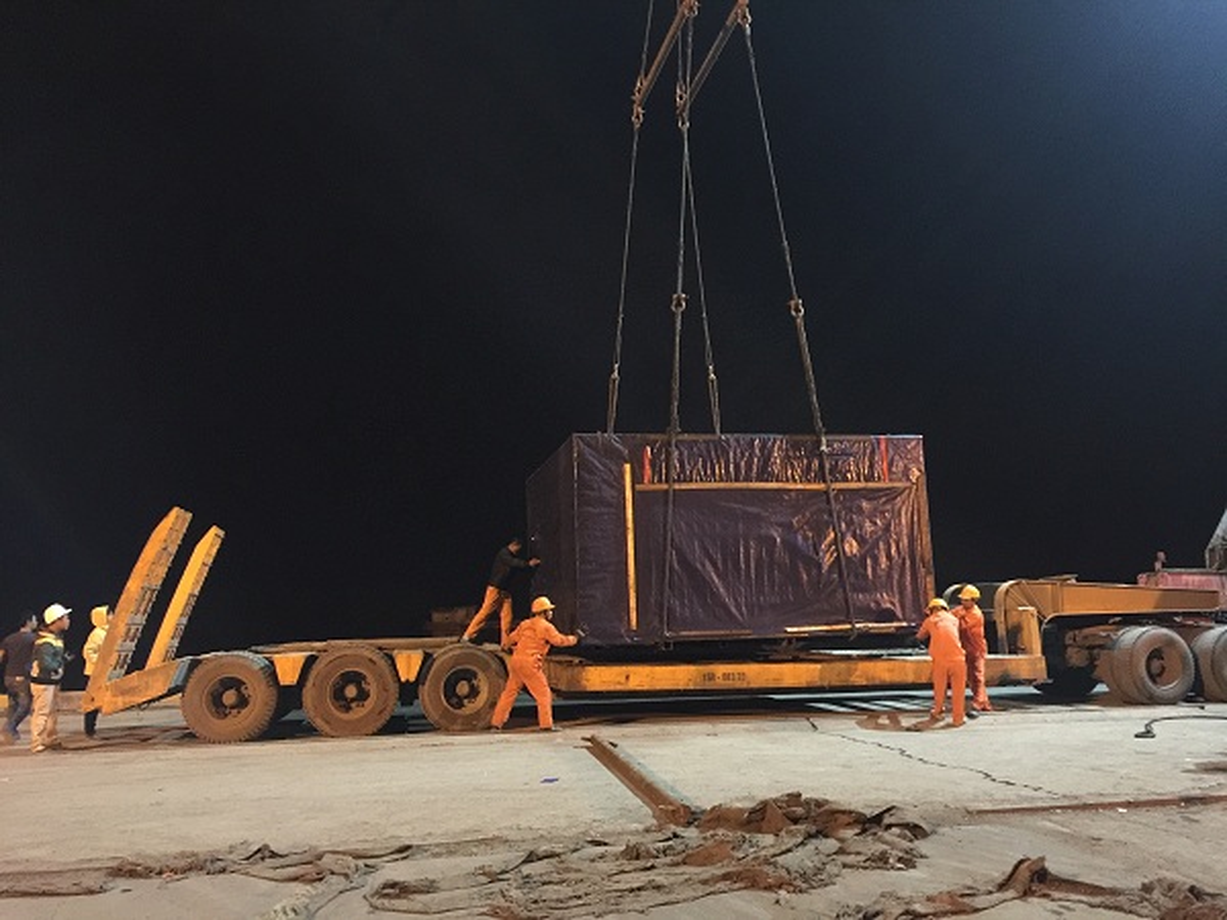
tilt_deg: +8.5
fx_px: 1028
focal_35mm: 29
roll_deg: +0.4
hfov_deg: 61.7
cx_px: 614
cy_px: 460
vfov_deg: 48.2
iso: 200
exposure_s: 1/8
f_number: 2.2
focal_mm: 4.15
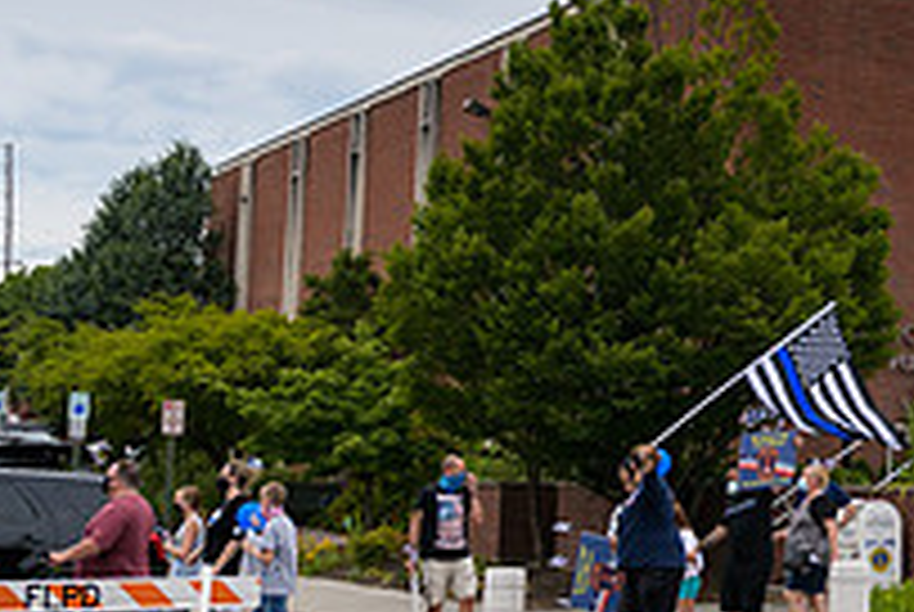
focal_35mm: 77
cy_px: 200
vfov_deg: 17.7
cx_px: 941
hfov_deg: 24.9
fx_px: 1958
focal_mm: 27
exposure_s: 1/640
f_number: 3.2
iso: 200
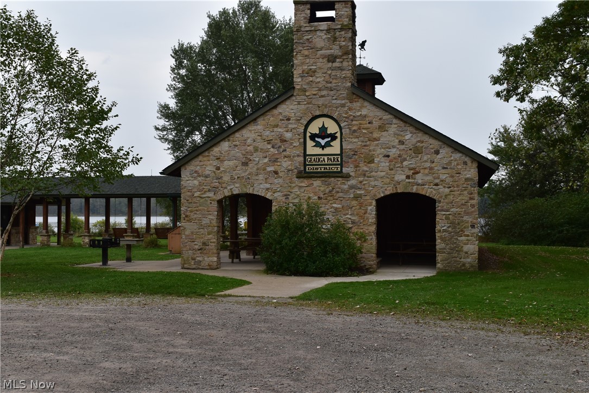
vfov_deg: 29.9
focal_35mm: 45
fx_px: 736
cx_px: 294
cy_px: 196
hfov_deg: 43.6
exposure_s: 1/250
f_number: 10
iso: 400
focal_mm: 30
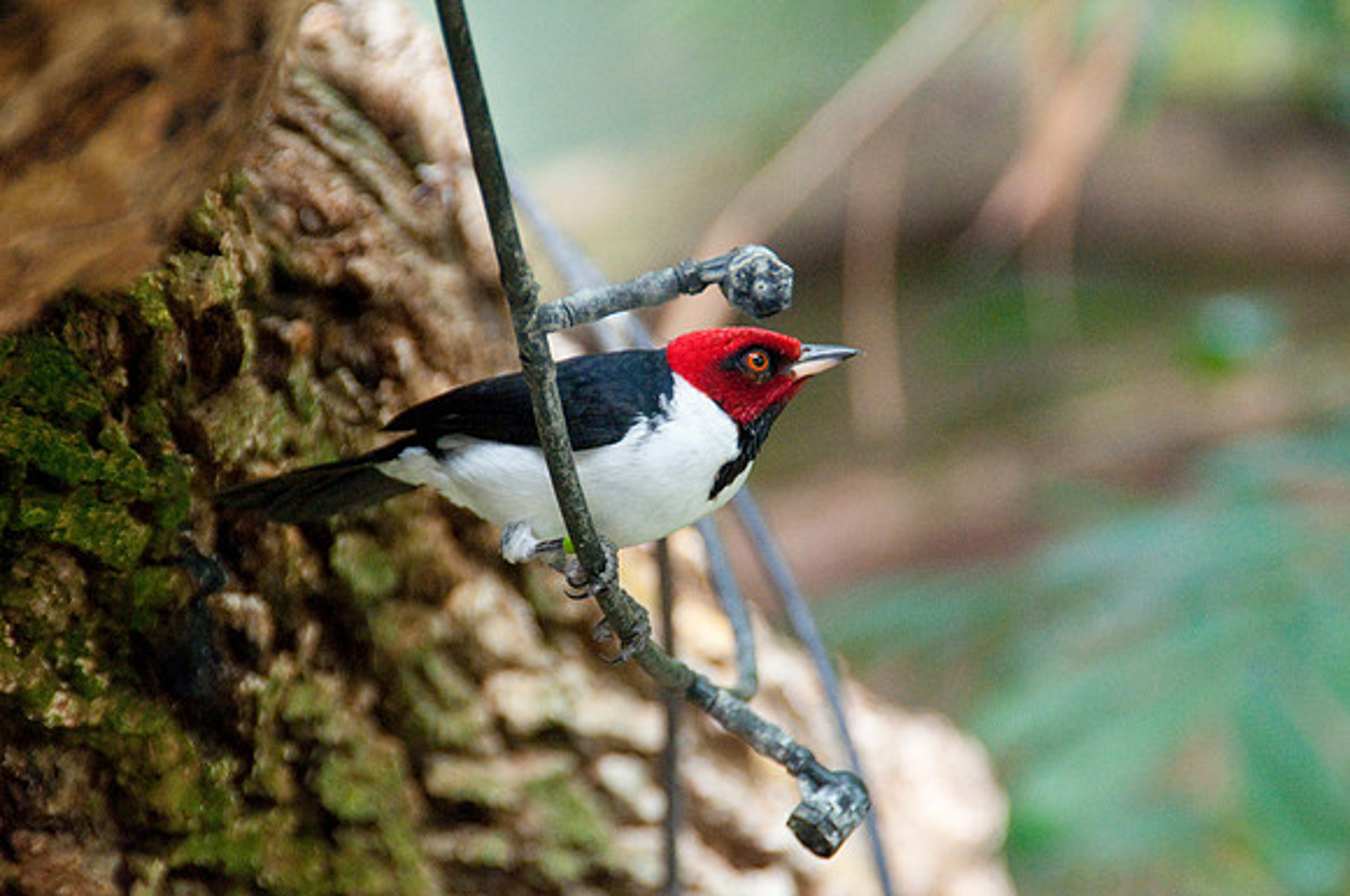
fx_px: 11234
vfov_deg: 4.6
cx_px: 675
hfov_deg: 6.9
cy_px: 448
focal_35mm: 300
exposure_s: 1/250
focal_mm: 200
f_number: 6.3
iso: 3200
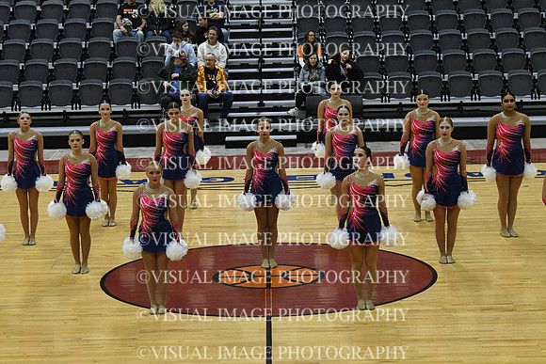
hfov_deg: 19.5
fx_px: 1593
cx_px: 273
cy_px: 182
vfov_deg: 13.0
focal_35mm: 105
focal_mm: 70
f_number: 4
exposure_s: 1/500
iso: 4000
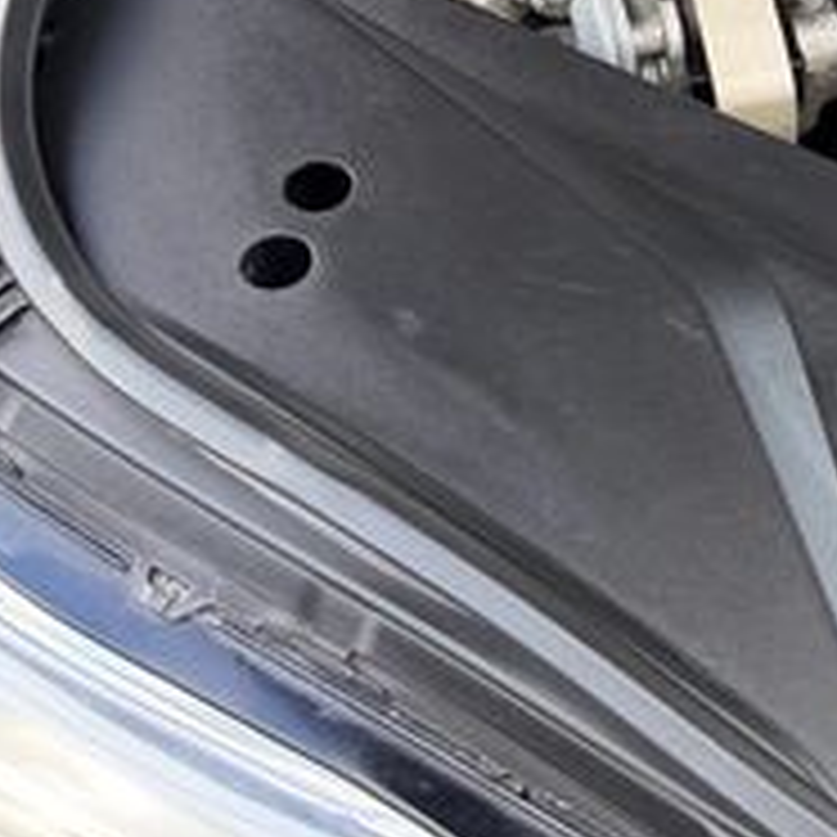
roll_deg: -15.2
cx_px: 1386
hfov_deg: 19.4
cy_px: 0
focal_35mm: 73
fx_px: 1997
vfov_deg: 22.7
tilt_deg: -43.9
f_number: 1.78
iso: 200
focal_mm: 6.76
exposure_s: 1/231
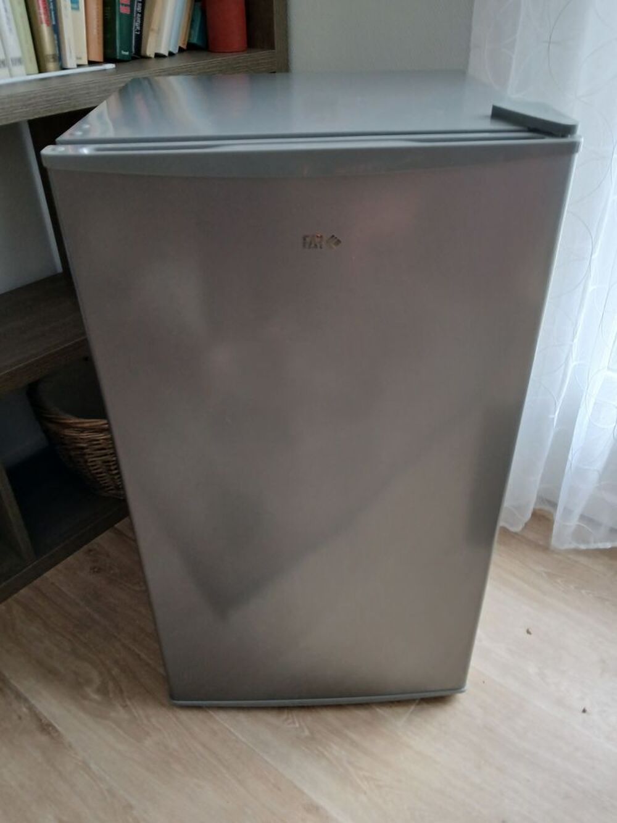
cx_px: 308
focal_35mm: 26
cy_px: 412
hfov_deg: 53.1
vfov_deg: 67.3
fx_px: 618
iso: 200
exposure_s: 1/50
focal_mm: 3.98
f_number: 1.8
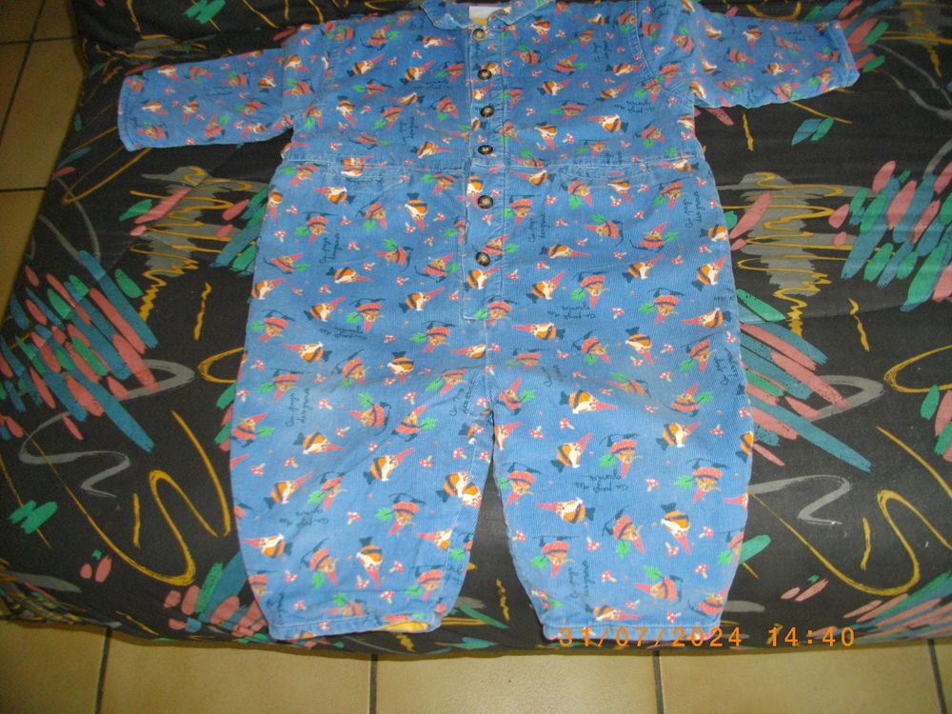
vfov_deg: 44.2
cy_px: 357
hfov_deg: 56.8
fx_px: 880
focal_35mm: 32
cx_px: 476
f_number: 2.9
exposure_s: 1/50
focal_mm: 5.7
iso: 200
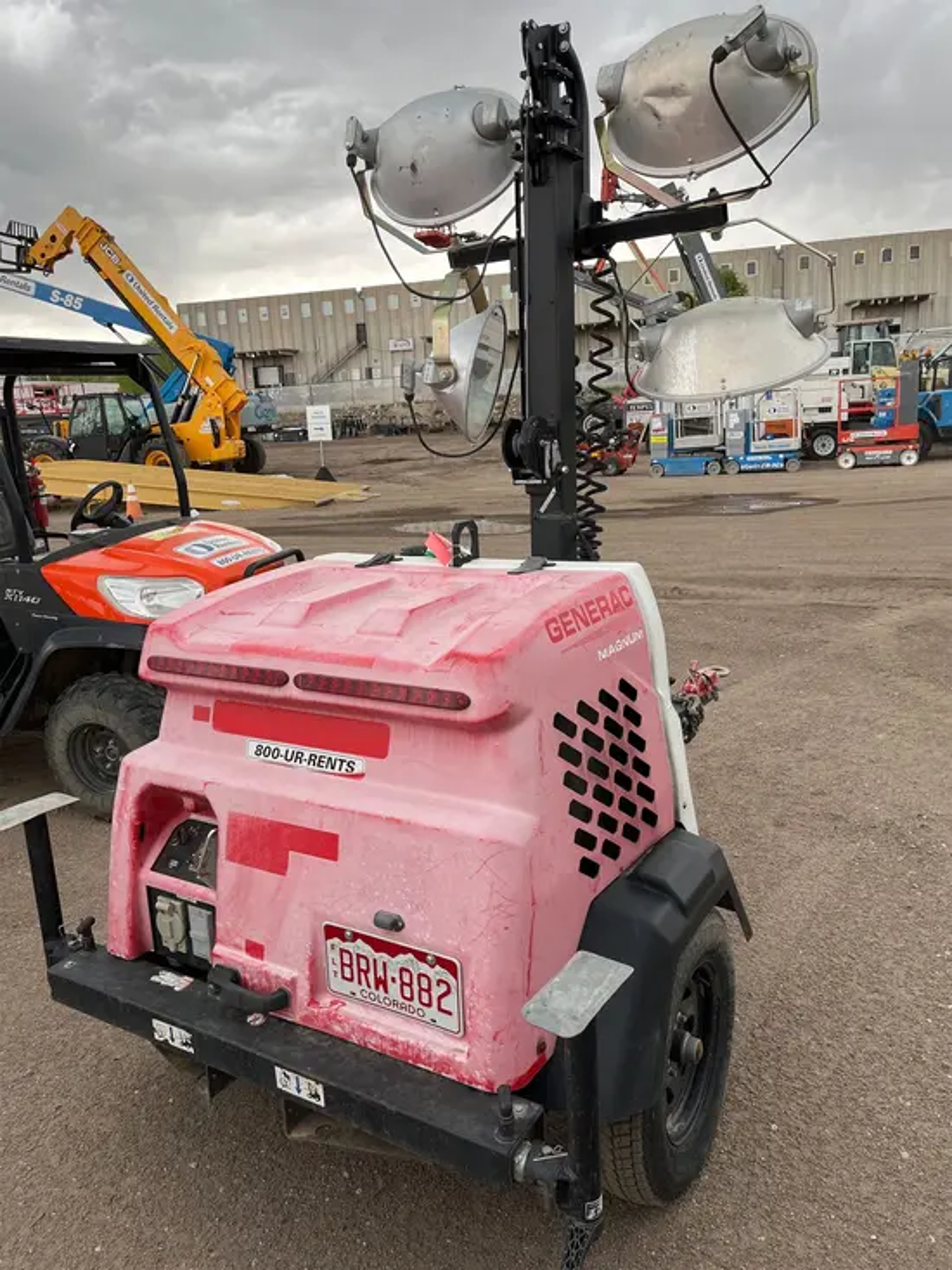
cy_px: 635
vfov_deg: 67.3
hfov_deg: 53.1
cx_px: 476
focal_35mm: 26
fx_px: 953
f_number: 1.6
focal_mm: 5.1
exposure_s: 1/280
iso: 40
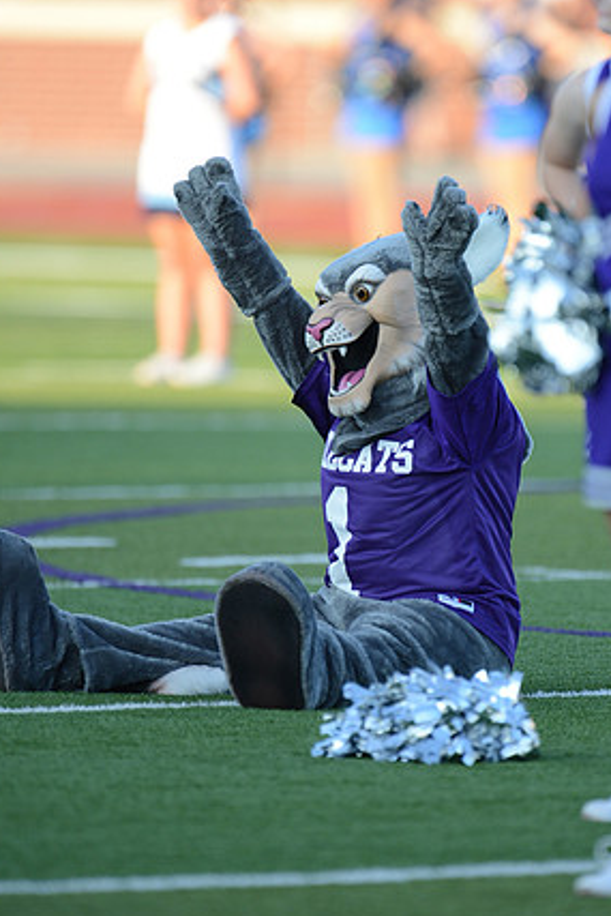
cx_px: 307
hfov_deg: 2.4
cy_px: 450
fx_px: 14727
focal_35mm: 579
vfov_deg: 3.6
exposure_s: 1/1250
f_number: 4
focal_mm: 550
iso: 800
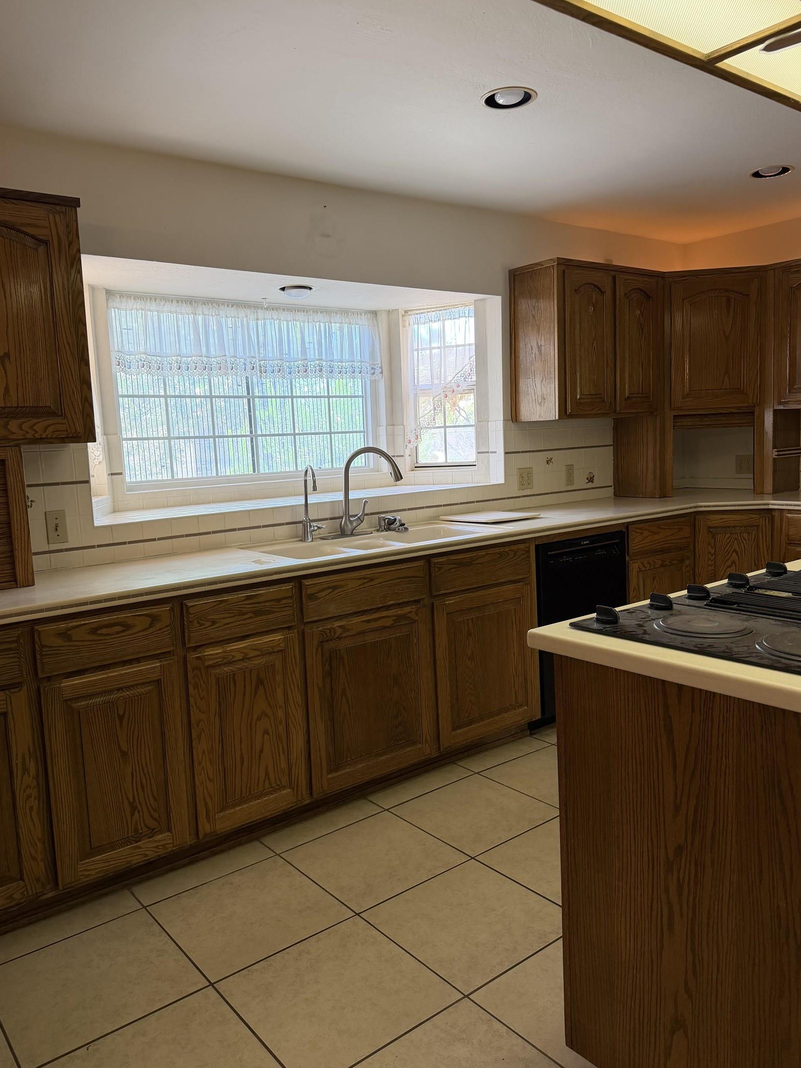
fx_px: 802
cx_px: 382
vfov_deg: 67.3
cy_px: 528
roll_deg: +2.5
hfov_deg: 53.0
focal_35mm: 26
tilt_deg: -6.8
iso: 125
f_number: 1.78
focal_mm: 6.76
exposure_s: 1/60
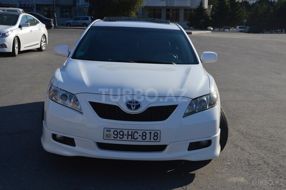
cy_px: 95
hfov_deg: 33.4
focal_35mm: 60
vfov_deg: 22.6
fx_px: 476
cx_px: 143
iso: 100
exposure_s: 1/250
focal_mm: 40
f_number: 8
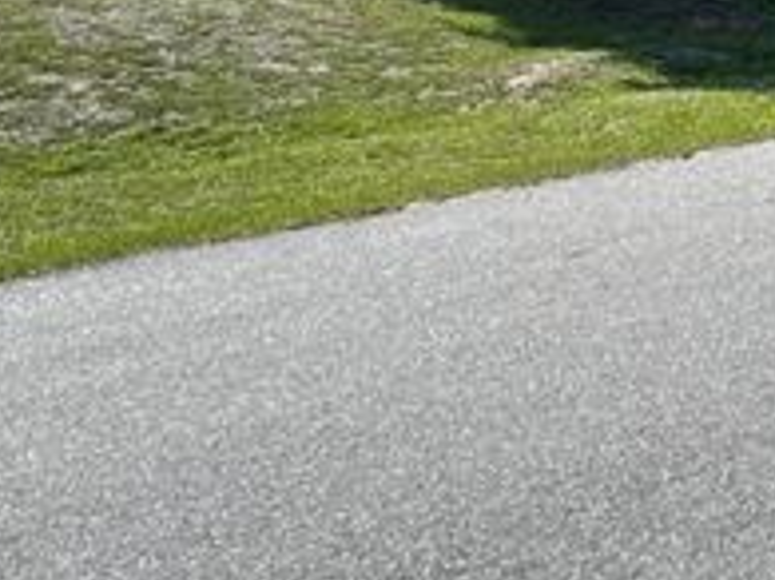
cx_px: 1017
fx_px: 1029
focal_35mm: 46
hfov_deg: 31.4
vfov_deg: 27.7
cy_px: -111
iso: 50
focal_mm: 2.22
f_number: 2.2
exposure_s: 1/840
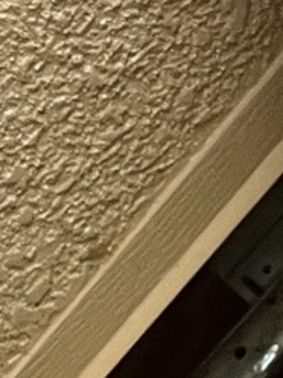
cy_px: 678
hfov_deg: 7.0
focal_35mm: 190
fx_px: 2071
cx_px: -549
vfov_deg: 9.9
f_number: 2.2
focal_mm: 2.71
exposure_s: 1/94
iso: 100
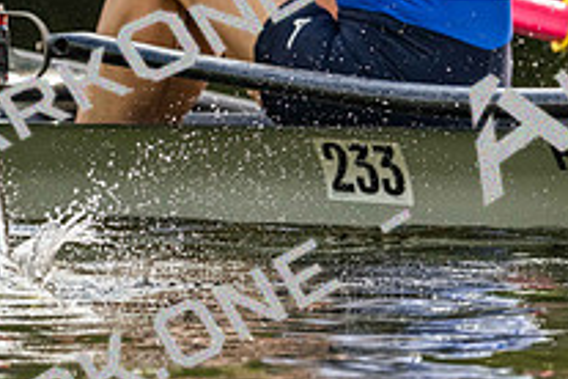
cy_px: -55
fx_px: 17717
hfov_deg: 1.8
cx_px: 233
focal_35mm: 1123
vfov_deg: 1.2
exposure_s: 1/2500
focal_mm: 400
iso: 1400
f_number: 4.5
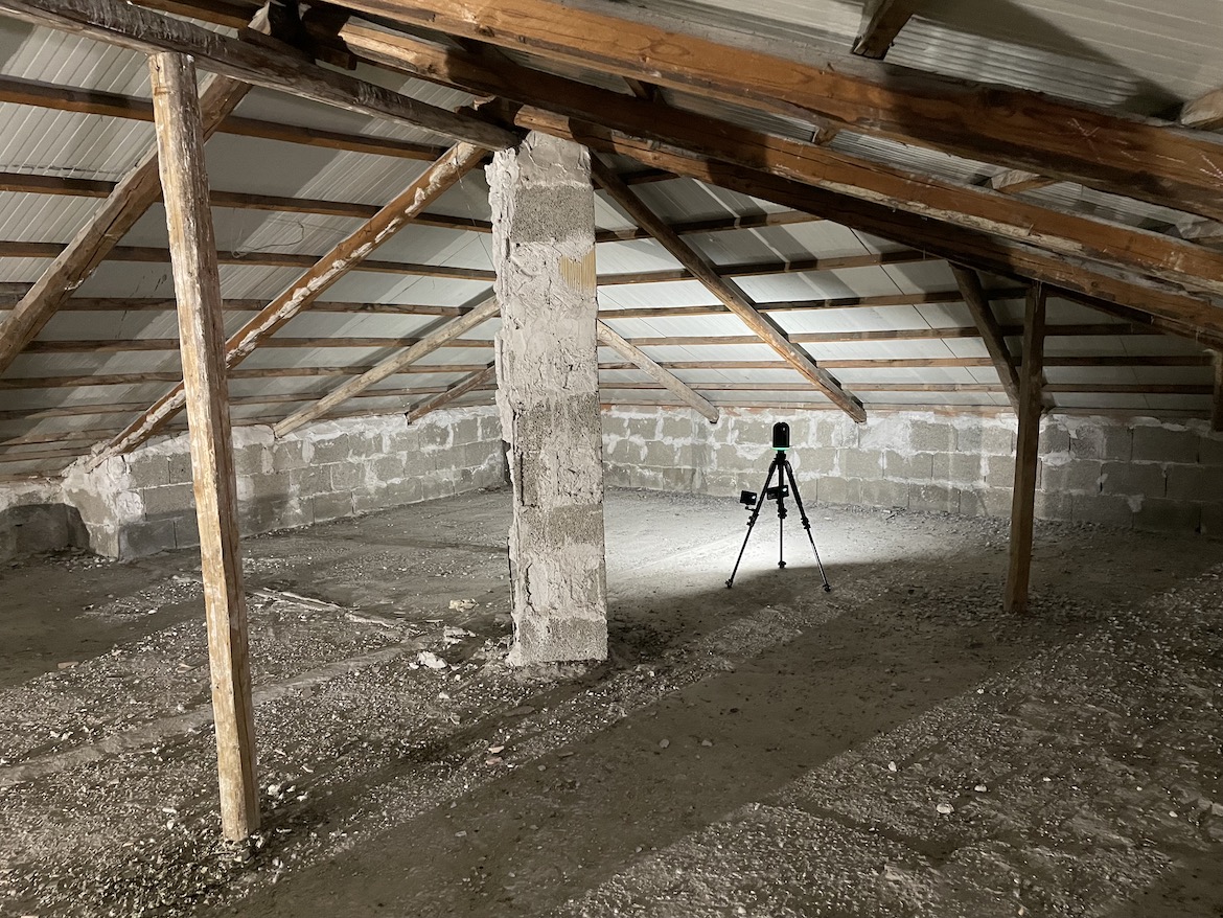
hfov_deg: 67.3
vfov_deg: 53.1
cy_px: 459
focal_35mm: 26
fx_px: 919
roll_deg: +1.7
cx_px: 612
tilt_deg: -7.4
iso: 500
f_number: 1.6
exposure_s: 1/25
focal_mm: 4.2
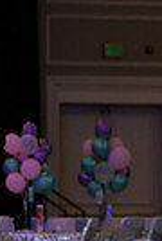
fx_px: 3042
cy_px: 275
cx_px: 341
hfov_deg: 3.0
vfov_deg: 4.5
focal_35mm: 453
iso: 2000
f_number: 4
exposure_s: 1/400
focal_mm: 105
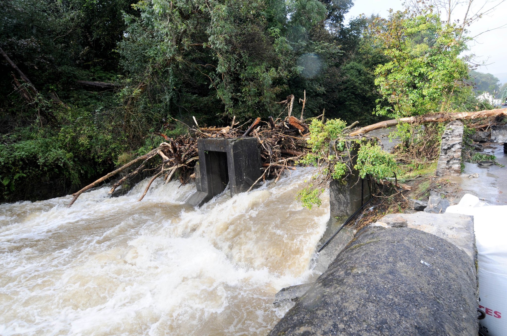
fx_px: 253
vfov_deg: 67.2
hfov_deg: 90.1
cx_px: 254
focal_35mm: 18
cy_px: 168
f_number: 7.1
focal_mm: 12
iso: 250
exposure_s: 1/200
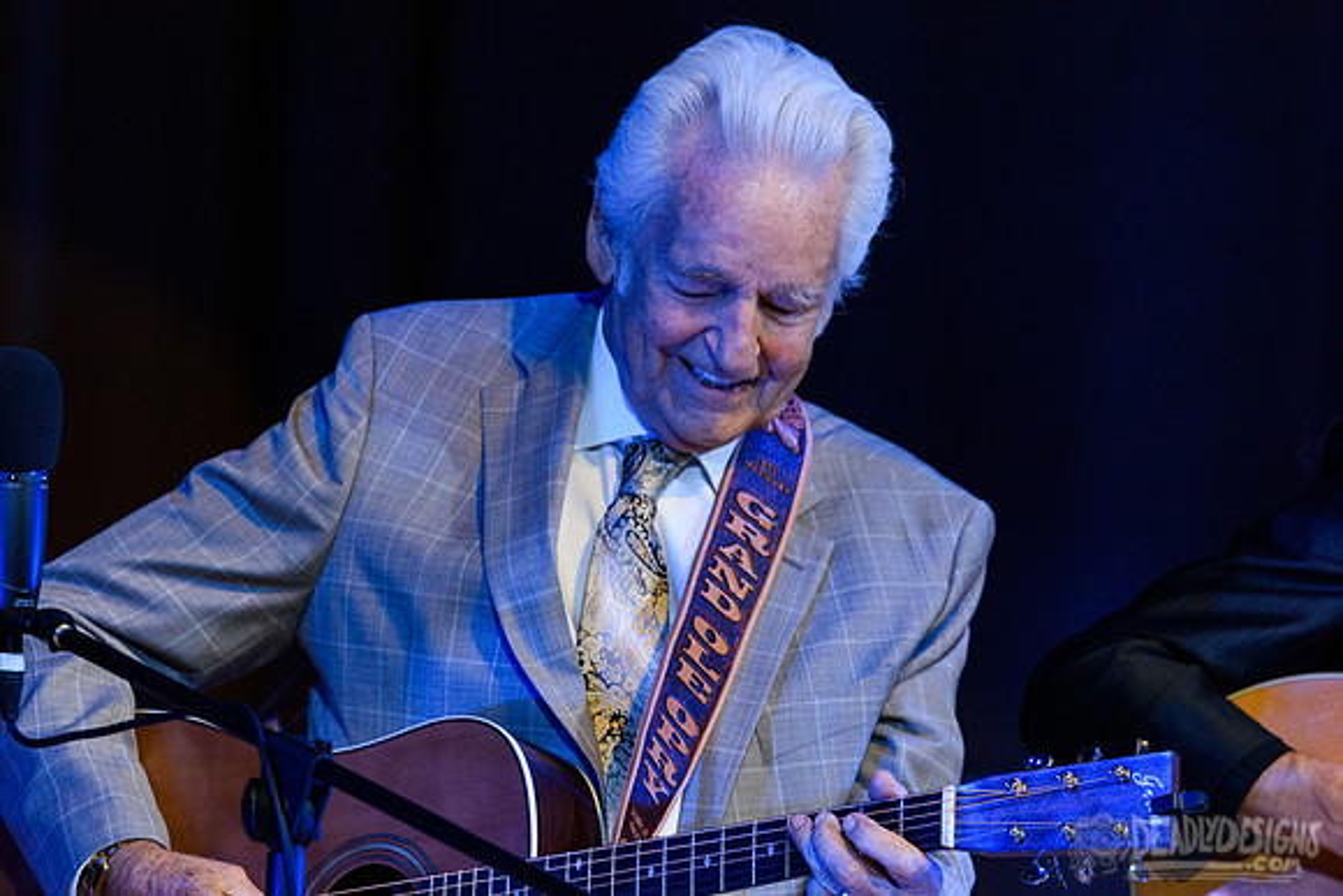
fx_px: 22388
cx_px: 672
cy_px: 448
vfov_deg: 2.3
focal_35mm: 600
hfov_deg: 3.4
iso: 2500
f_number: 6.3
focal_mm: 600
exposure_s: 1/250
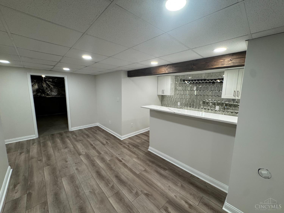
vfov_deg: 85.7
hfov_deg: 102.1
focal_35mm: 14
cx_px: 142
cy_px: 106
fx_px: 115
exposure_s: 1/120
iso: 200
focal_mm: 2.22
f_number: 2.2
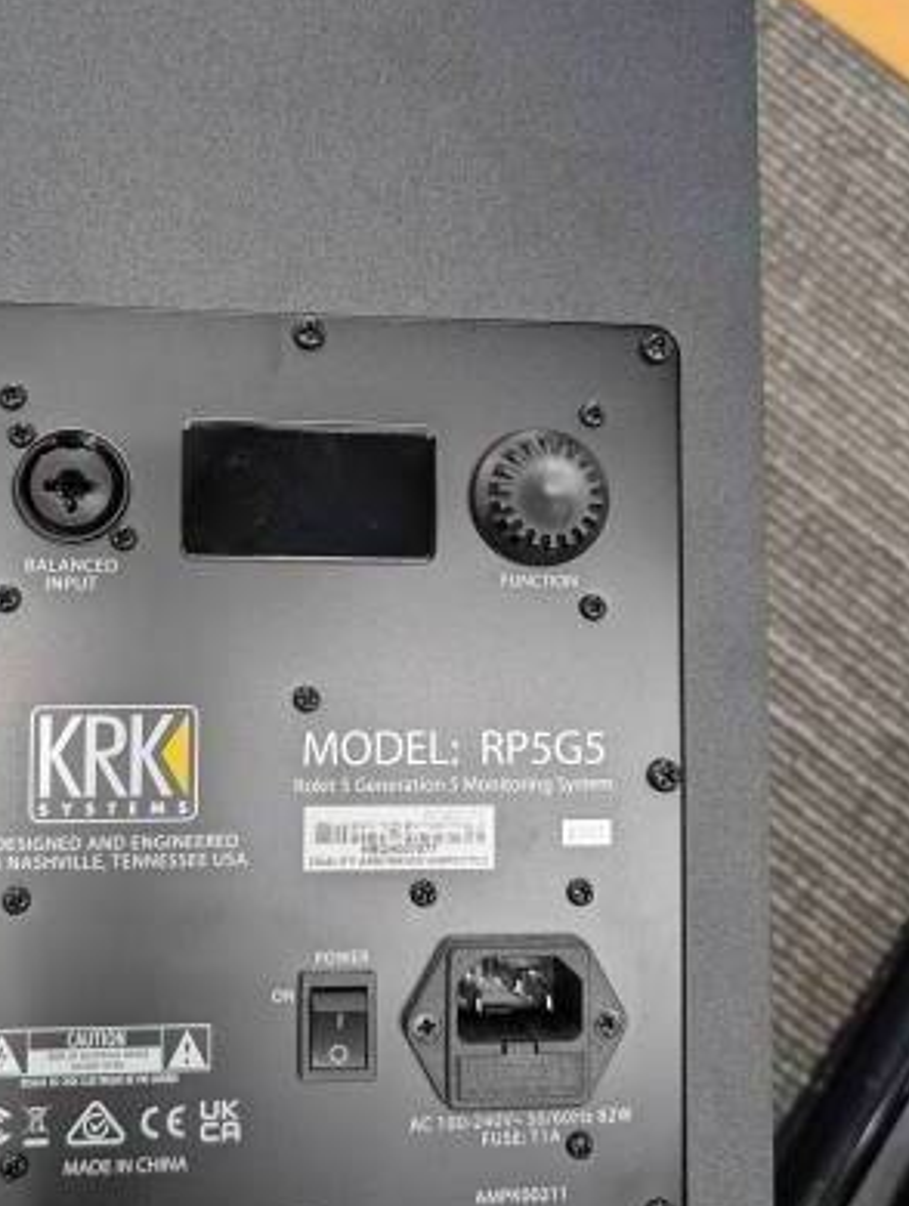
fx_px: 1117
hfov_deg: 43.8
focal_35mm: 32
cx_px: 315
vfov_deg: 56.7
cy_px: 591
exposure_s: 1/120
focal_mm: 6.9
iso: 354
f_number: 1.68
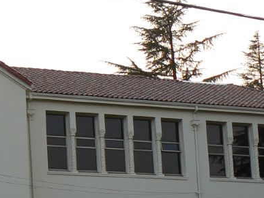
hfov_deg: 14.1
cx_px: 31
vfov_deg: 10.6
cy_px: 199
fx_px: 1060
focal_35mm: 139
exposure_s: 1/125
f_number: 4
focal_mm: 7
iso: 80
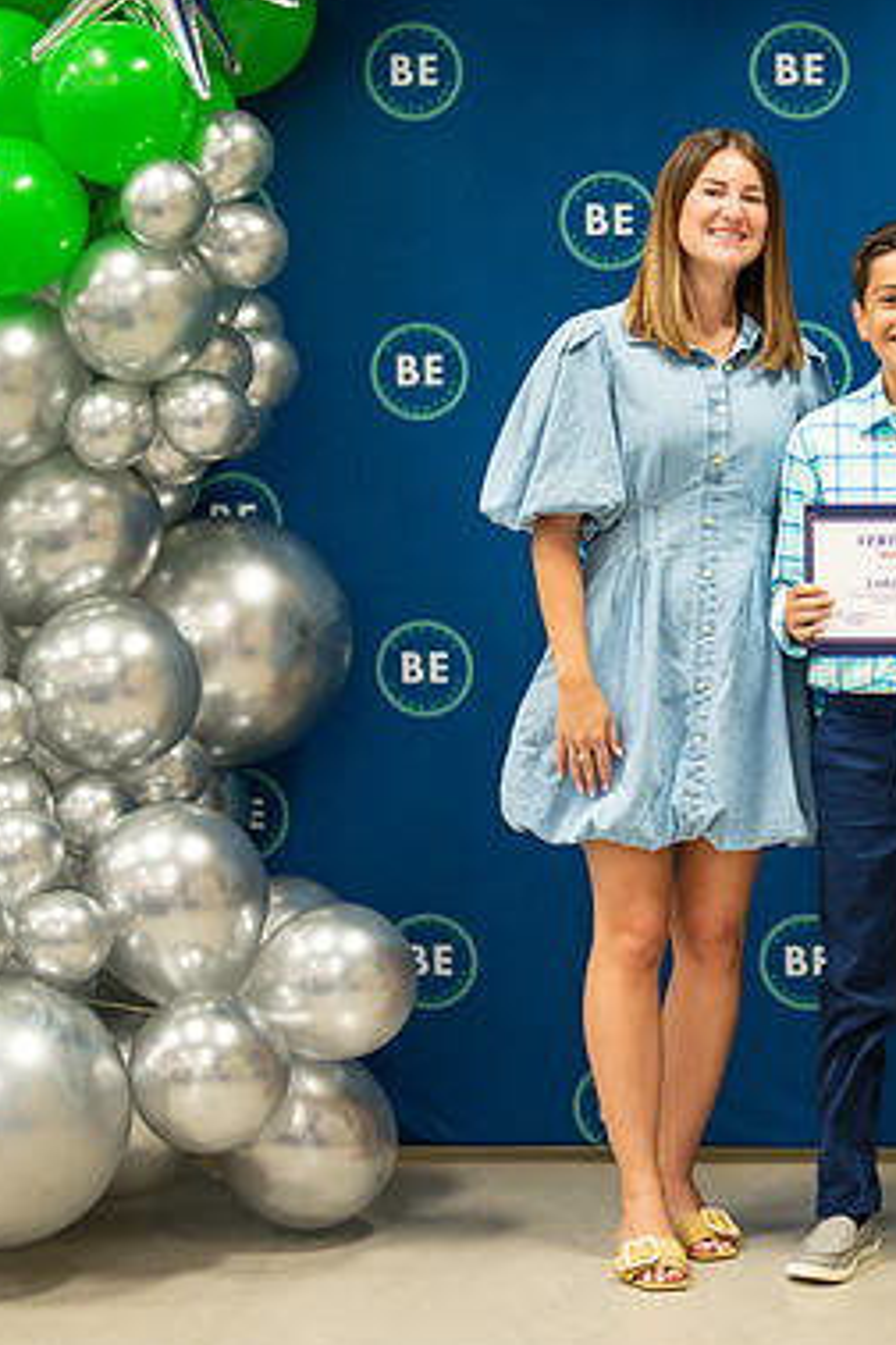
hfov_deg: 13.4
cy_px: 646
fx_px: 3733
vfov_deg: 20.4
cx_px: 965
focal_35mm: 100
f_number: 1.2
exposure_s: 1/400
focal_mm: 50
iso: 1000
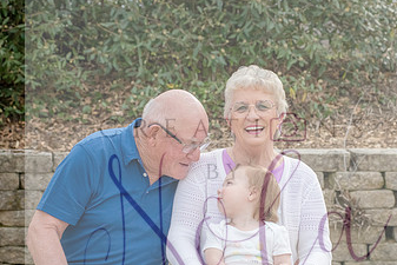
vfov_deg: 9.3
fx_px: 1633
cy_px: 195
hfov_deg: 13.9
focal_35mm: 148
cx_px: 238
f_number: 9
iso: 400
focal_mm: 86
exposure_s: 1/640
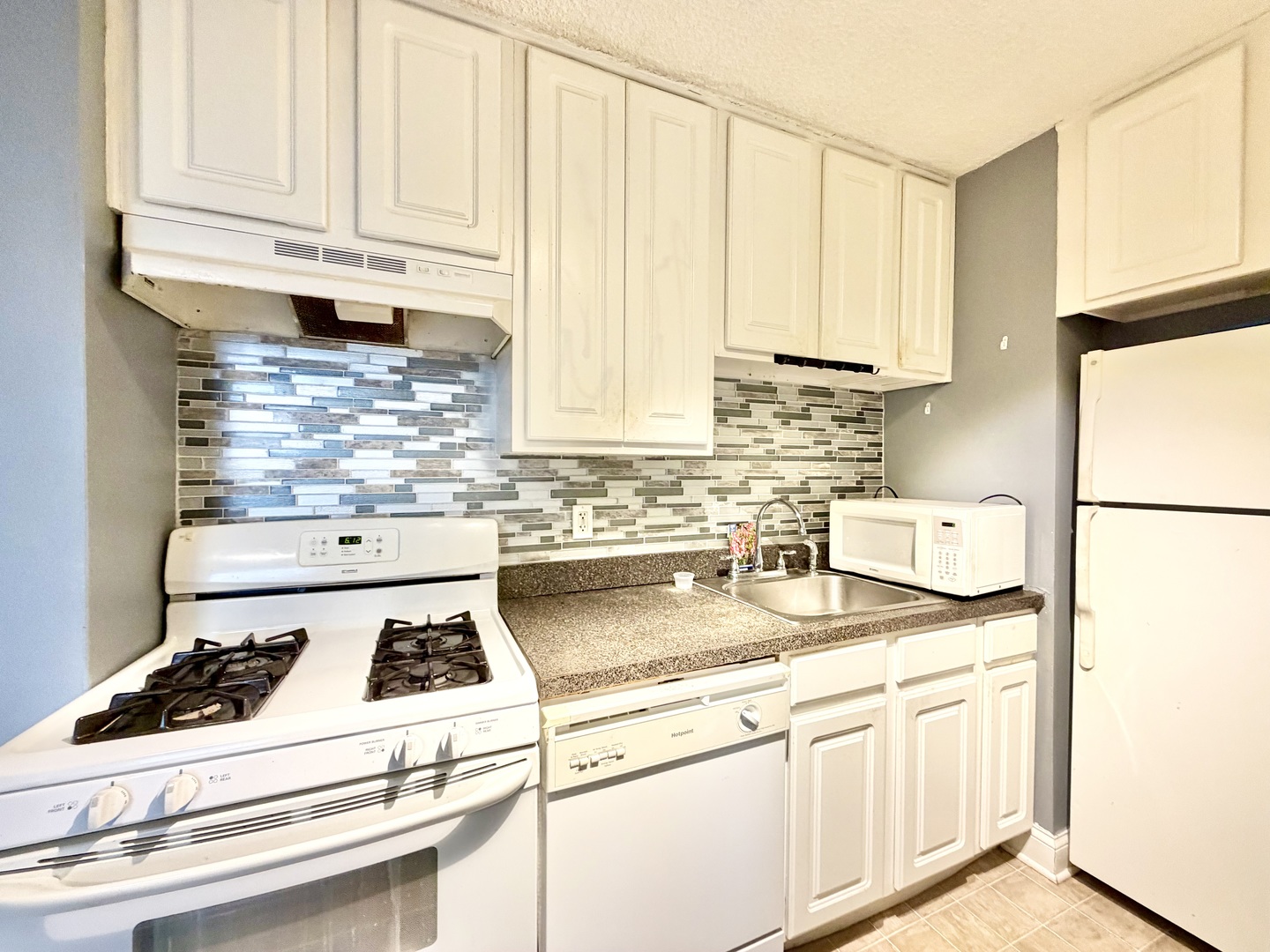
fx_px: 514
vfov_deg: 85.7
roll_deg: +0.2
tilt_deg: -0.2
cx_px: 635
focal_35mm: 14
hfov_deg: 102.1
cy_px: 476
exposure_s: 1/60
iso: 200
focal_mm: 2.22
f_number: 2.2
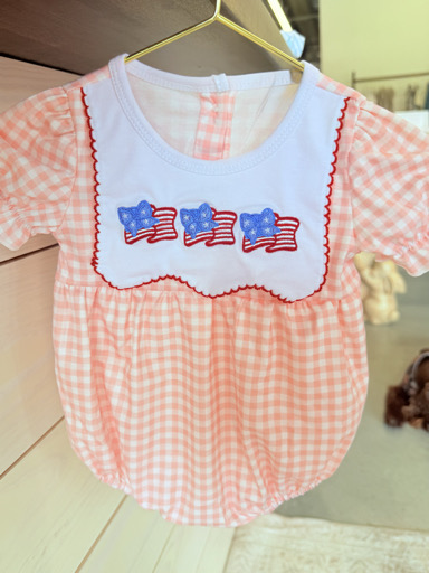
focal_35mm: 24
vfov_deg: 71.6
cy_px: 286
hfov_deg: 56.8
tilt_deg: -15.6
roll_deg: -2.2
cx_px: 214
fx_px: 397
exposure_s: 1/226
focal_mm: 6.76
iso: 64
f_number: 1.78
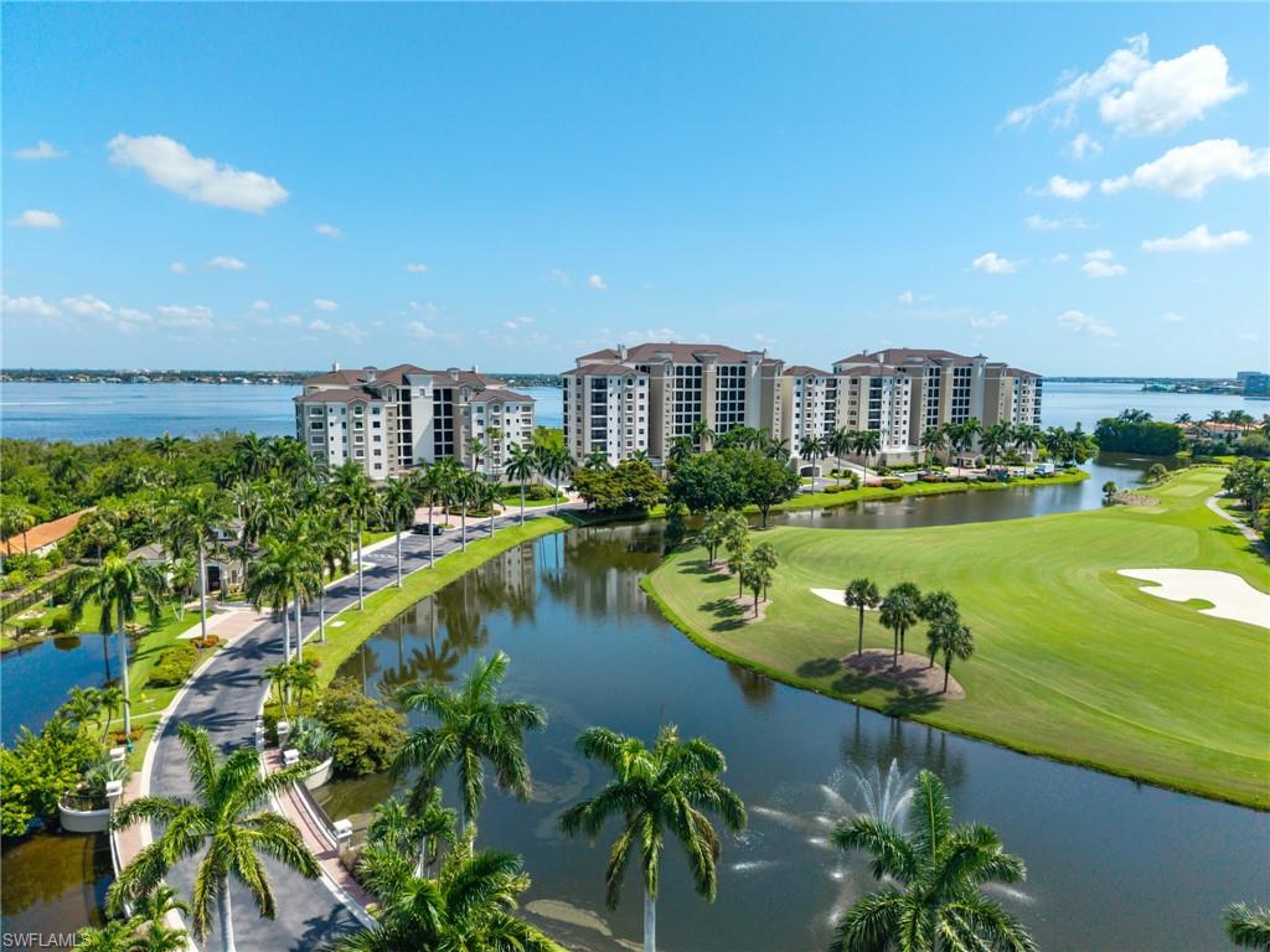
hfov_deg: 71.6
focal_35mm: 24
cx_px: 635
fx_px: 881
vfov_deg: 56.8
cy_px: 476
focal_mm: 8.67
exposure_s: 1/500
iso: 100
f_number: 1.8
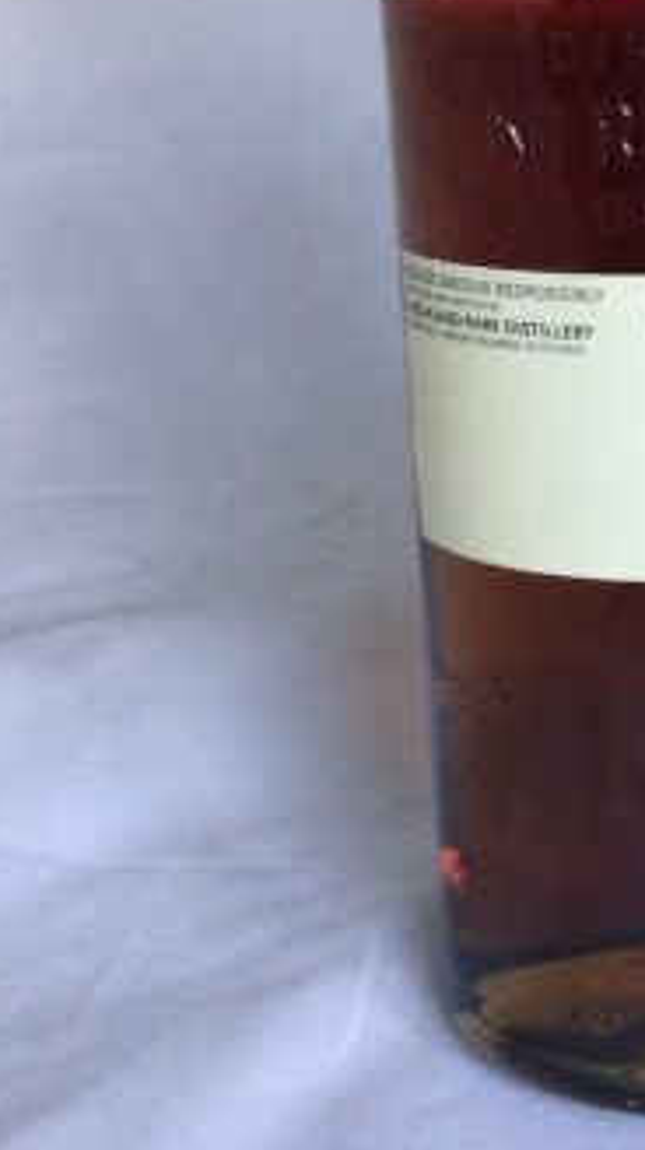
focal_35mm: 66
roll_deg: +2.9
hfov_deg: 17.4
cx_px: 768
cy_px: 172
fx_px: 2011
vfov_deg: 30.8
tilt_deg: -10.6
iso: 100
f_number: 2.4
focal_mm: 3.3
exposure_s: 1/33
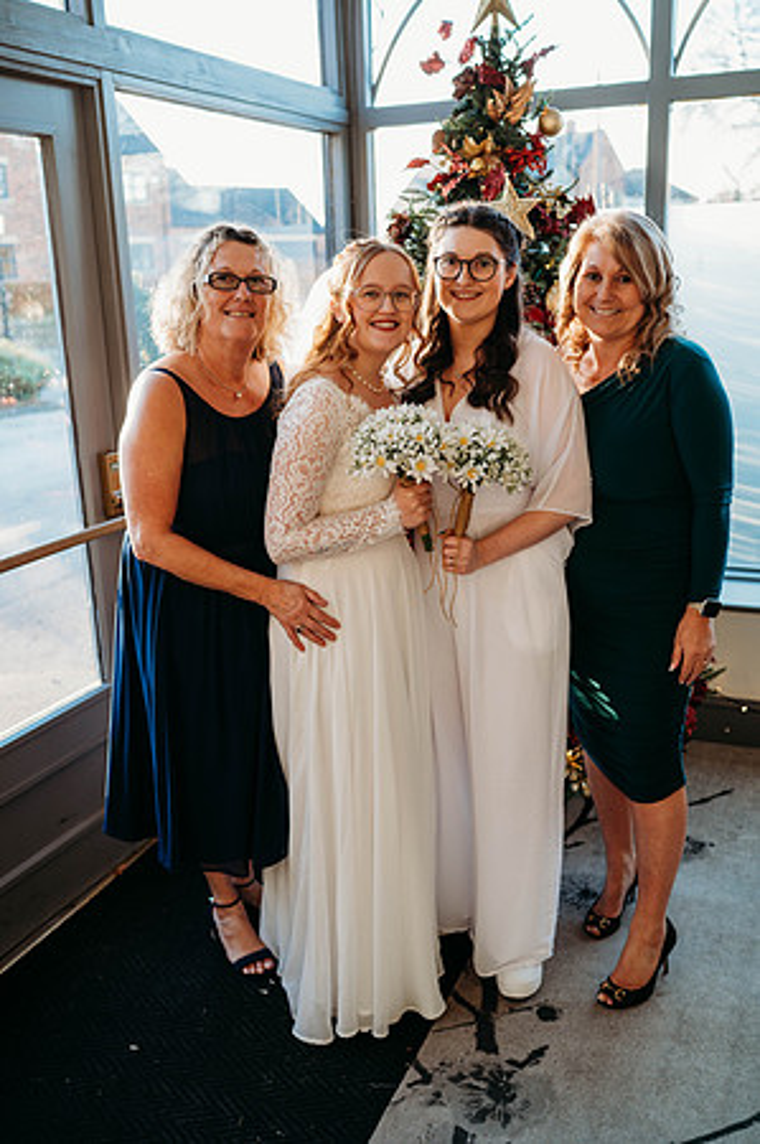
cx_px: 380
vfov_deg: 54.5
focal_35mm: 35
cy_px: 572
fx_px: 1111
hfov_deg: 37.8
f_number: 2.5
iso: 450
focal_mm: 35
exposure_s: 1/200
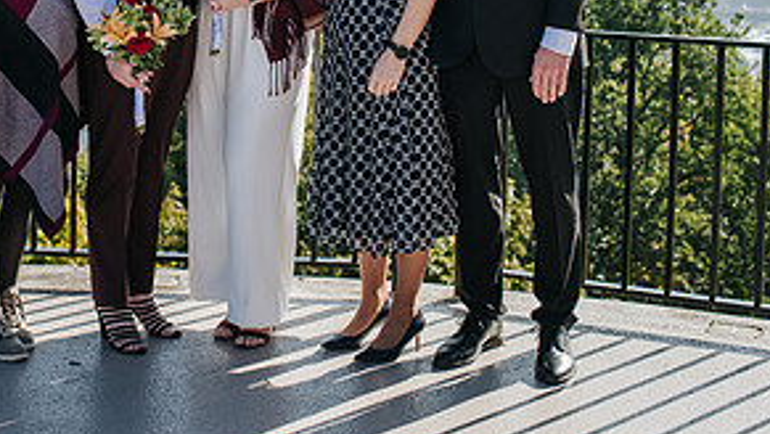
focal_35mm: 79
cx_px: 222
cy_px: -88
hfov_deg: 26.6
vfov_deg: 14.8
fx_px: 1614
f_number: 3.2
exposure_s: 1/1000
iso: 100
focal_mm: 35
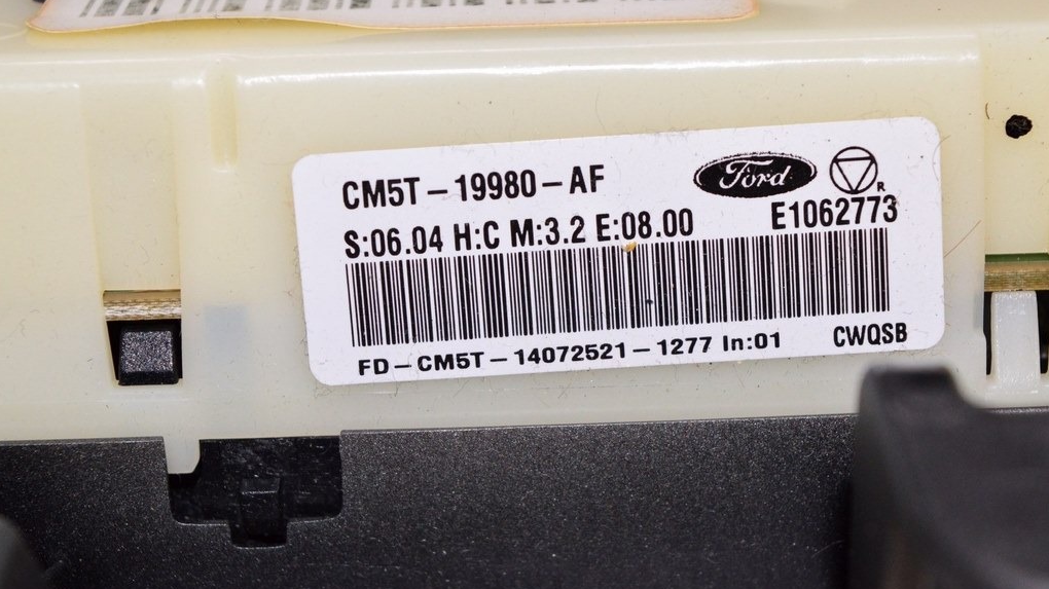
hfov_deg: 25.9
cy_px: 262
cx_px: 523
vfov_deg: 14.7
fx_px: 2280
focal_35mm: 82
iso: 1600
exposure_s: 1/200
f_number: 8
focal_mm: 52
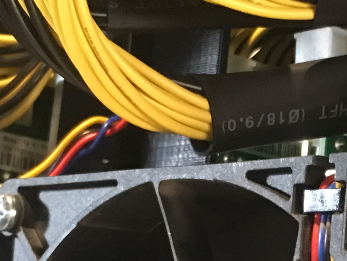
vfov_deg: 11.3
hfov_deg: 14.8
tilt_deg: +3.7
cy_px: 251
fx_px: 1304
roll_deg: -4.0
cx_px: 394
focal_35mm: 130
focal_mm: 4.15
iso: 200
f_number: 2.2
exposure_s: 1/15
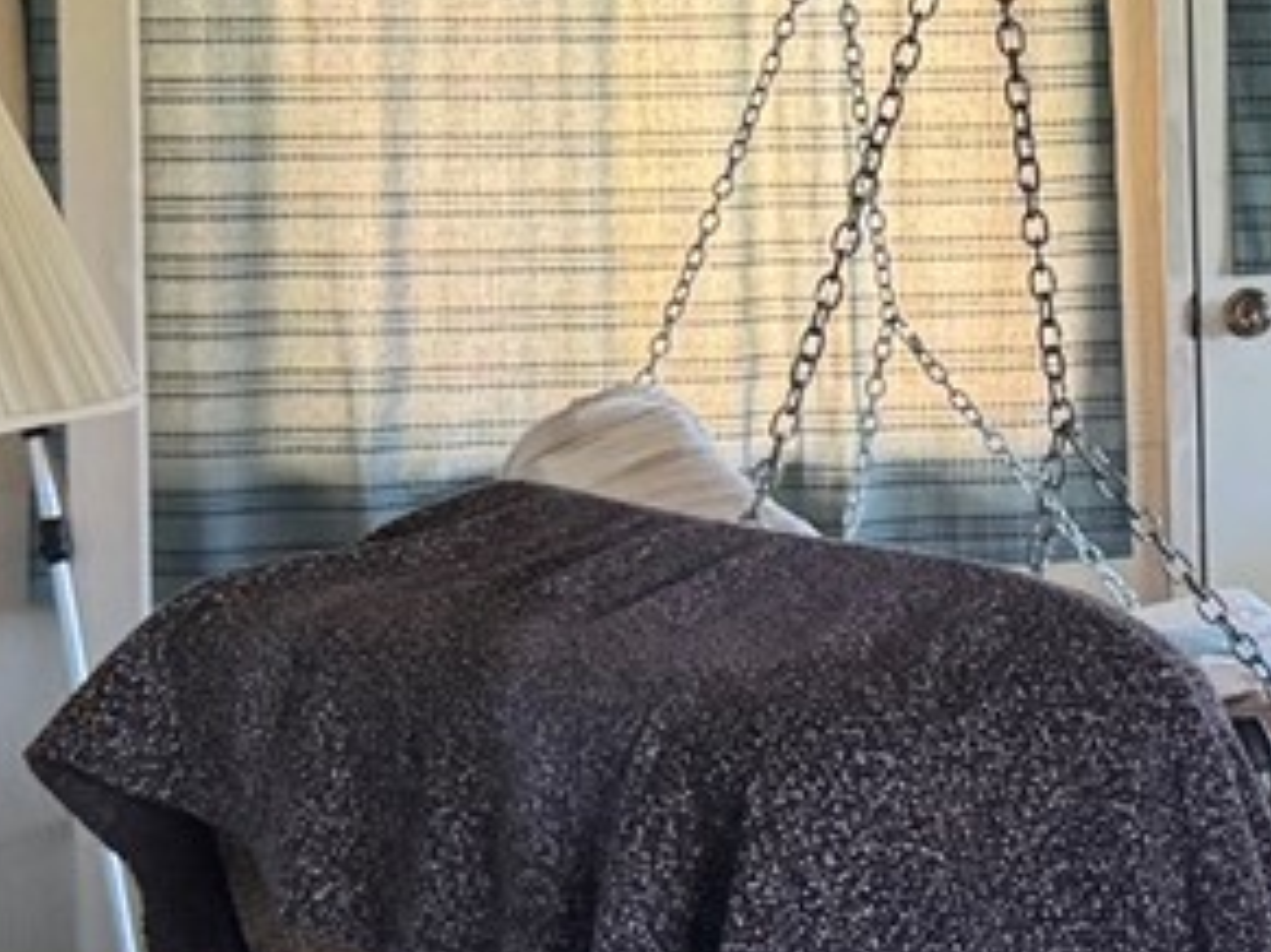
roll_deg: +0.8
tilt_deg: -3.0
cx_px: 1957
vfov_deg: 11.2
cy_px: 144
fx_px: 4845
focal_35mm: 132
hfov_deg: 13.9
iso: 200
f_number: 1.78
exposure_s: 1/106
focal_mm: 6.76
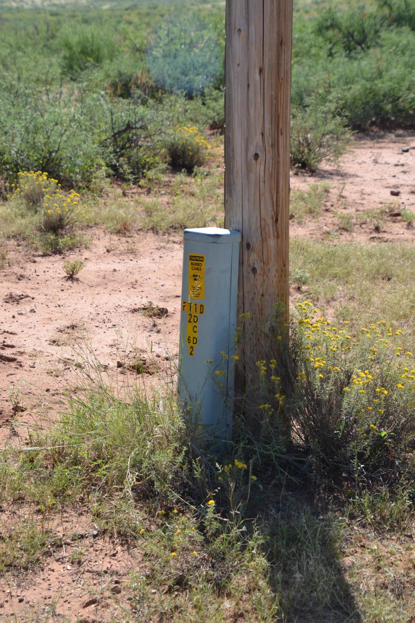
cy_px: 312
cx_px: 208
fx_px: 1297
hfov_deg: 18.2
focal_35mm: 75
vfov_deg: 27.0
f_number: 7.1
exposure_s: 1/200
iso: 100
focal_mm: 50
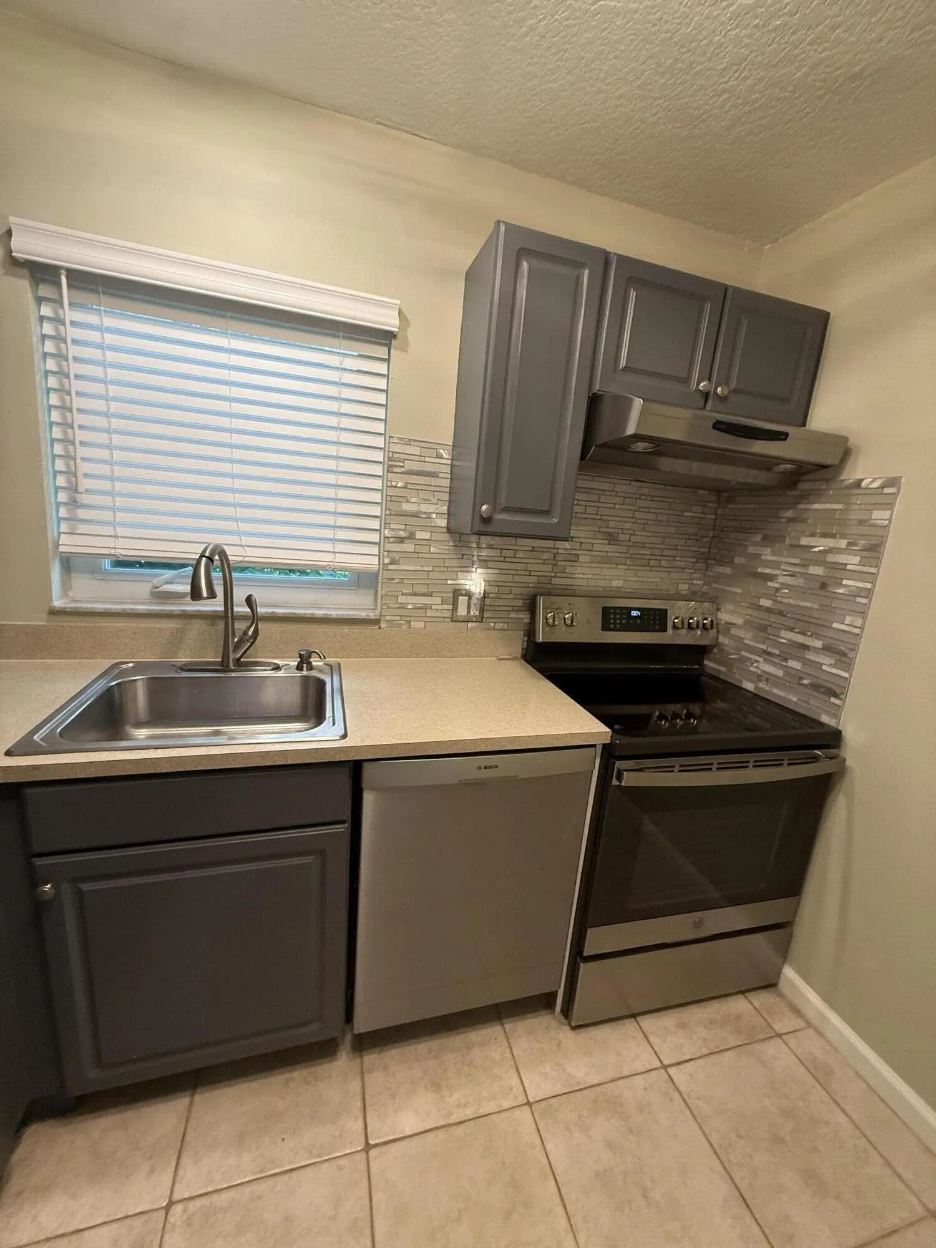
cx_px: 468
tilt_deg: -11.9
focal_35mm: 14
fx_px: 505
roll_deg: -5.3
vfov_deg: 102.1
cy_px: 624
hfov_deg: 85.7
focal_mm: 2.22
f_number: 2.2
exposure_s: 1/120
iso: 320
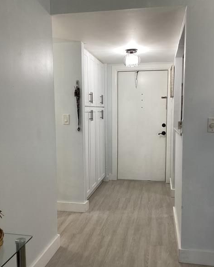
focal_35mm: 33
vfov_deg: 54.2
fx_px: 261
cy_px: 136
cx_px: 109
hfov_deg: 44.5
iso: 80
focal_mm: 3.3
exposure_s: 1/60
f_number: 2.4
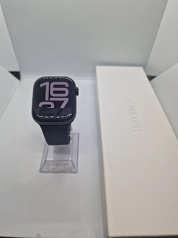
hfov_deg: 58.9
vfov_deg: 73.9
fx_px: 158
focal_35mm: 23
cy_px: 119
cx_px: 89
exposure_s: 1/182
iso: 50
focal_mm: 6.4
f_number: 1.8
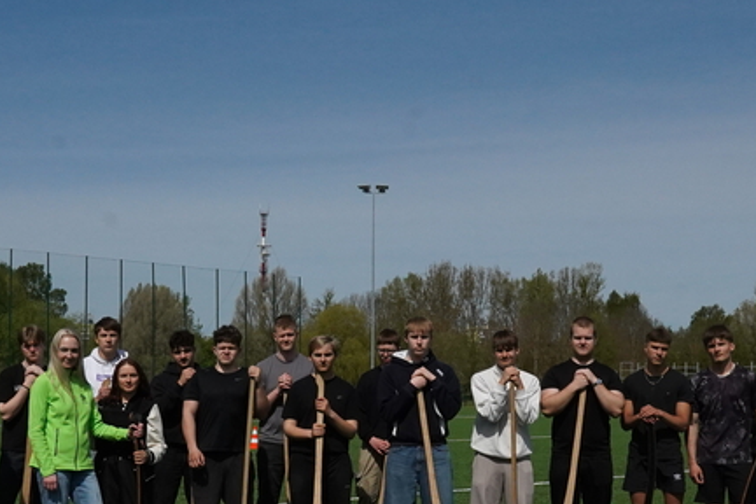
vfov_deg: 21.5
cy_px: 348
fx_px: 1323
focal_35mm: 63
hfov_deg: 31.9
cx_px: 370
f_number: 13
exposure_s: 1/5000
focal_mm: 22
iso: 2500
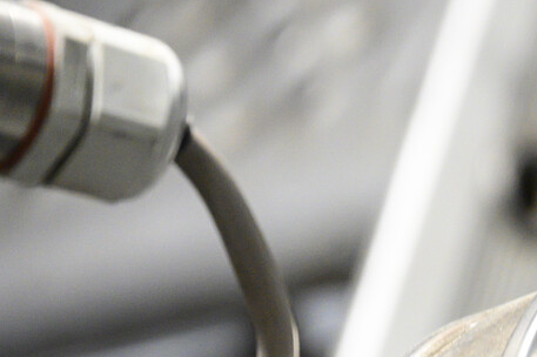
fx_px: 7572
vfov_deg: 2.7
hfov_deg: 4.0
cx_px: 921
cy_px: 610
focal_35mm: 508
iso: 4500
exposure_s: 1/50
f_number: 6.3
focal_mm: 145
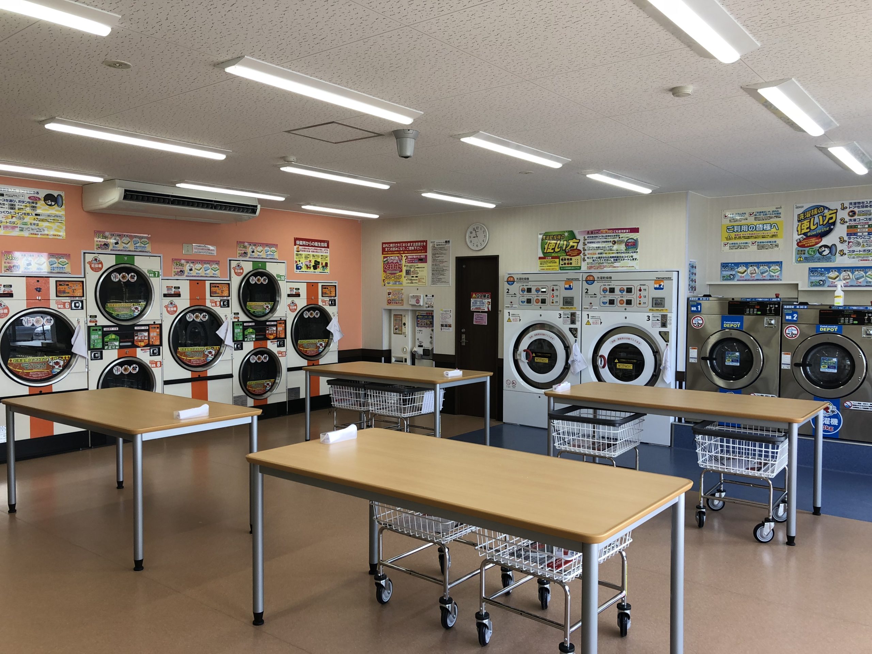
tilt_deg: -1.9
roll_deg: +1.0
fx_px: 705
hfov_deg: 63.4
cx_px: 436
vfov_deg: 49.7
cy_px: 327
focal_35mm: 28
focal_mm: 3.99
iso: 25
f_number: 1.8
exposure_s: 1/100
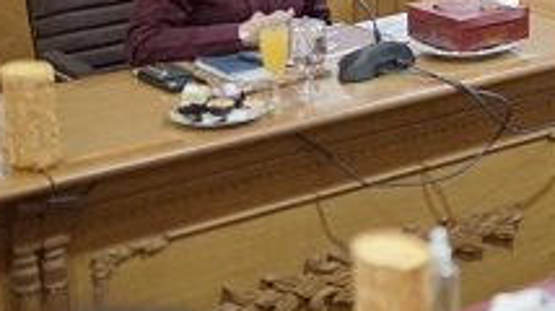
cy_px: -52
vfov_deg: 11.5
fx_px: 1515
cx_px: 596
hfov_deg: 19.9
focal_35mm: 103
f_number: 1.4
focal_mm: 35
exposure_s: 1/250
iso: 1600
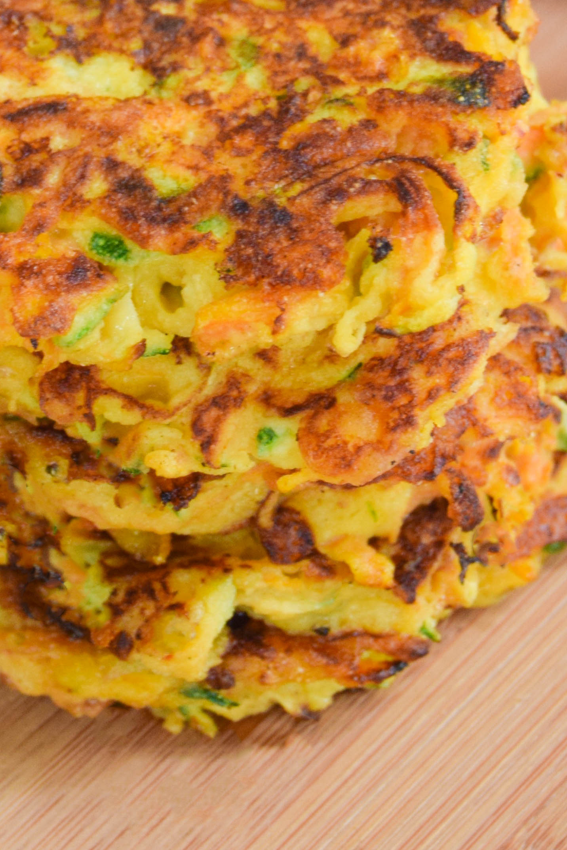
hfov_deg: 7.8
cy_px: 87
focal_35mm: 176
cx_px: 120
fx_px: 4158
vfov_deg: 11.6
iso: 560
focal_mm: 42
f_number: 5
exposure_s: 1/60
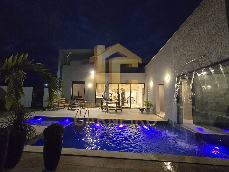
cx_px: 114
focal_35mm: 13
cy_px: 86
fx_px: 86
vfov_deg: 89.9
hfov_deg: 106.2
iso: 1250
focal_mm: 2.2
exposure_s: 1/60
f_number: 2.2
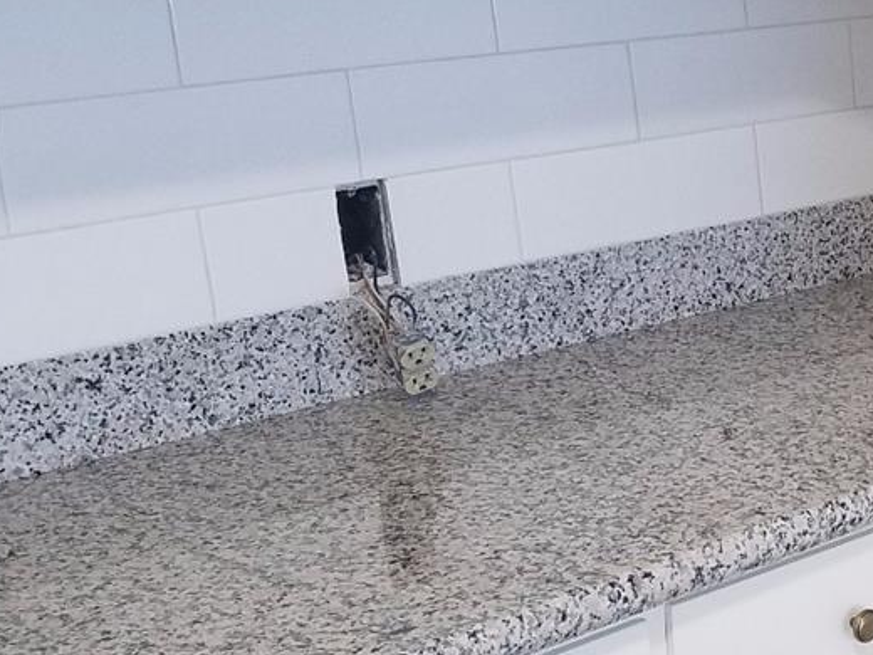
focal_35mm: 75
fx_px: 1891
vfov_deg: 19.6
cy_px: 418
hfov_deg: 22.9
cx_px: 1157
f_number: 1.7
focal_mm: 4.2
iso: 160
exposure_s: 1/30
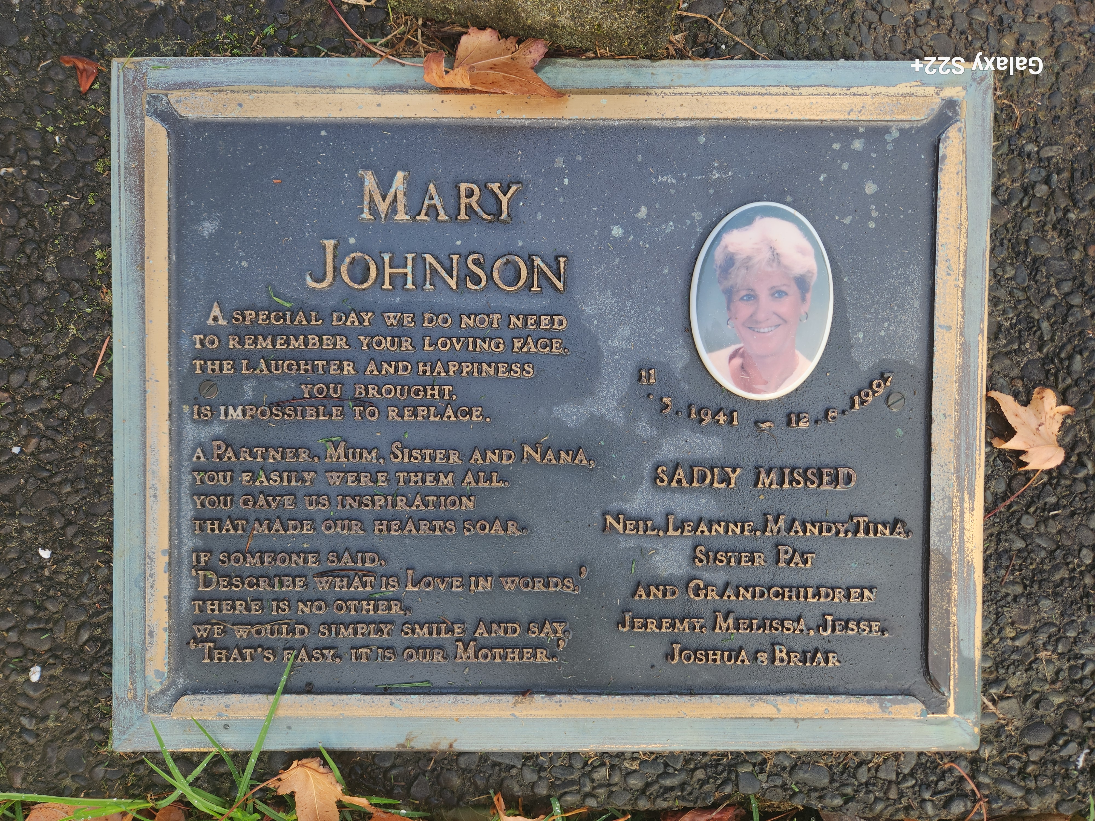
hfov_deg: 73.9
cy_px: 410
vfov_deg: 58.9
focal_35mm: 23
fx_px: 728
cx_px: 548
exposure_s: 1/180
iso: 25
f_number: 1.8
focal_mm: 5.4
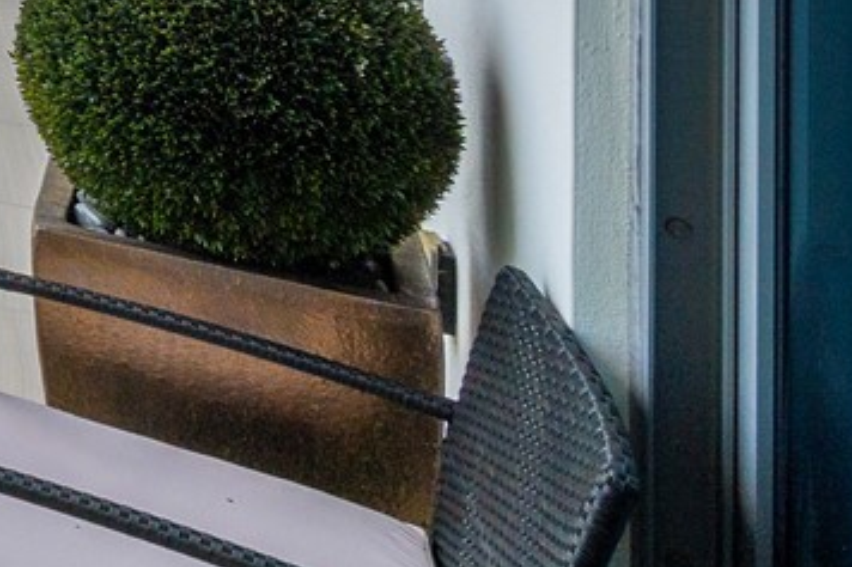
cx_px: -994
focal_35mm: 62
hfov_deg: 17.4
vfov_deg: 18.2
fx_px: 1467
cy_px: -394
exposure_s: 1/250
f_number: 8
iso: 200
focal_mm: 13
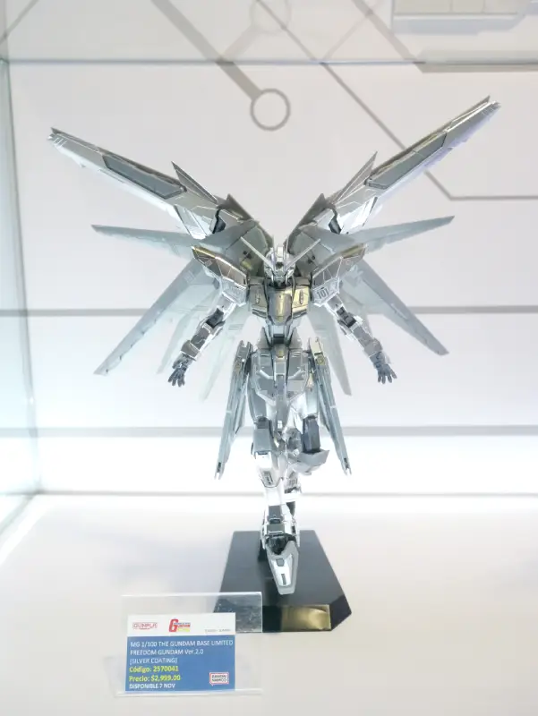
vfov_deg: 56.8
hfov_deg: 44.2
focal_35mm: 32
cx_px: 269
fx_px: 662
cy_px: 358
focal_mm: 16
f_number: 5
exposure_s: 1/320
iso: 10000
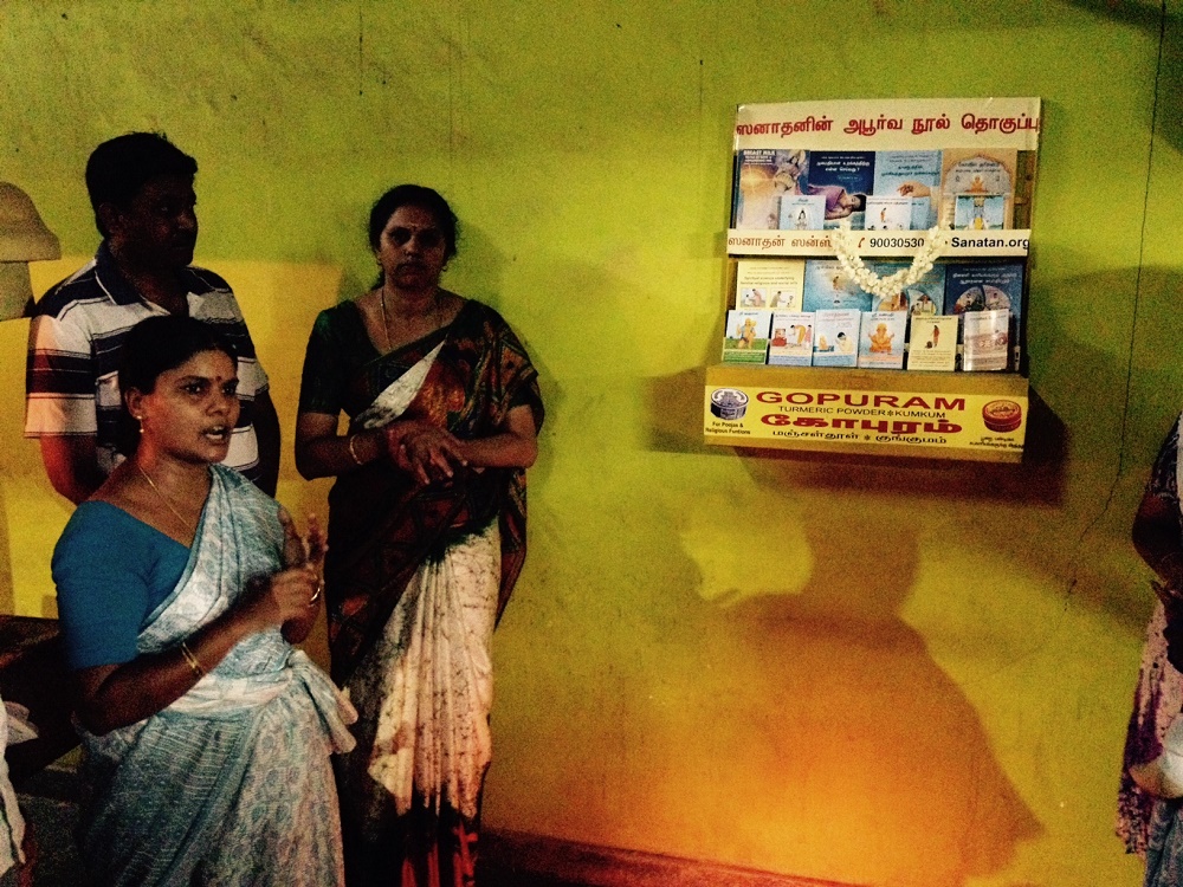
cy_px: 444
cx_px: 592
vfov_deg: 40.7
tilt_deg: -11.0
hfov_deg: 52.6
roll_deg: -1.7
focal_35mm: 35
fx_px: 1196
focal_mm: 4.28
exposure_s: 1/15
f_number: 2.4
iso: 800
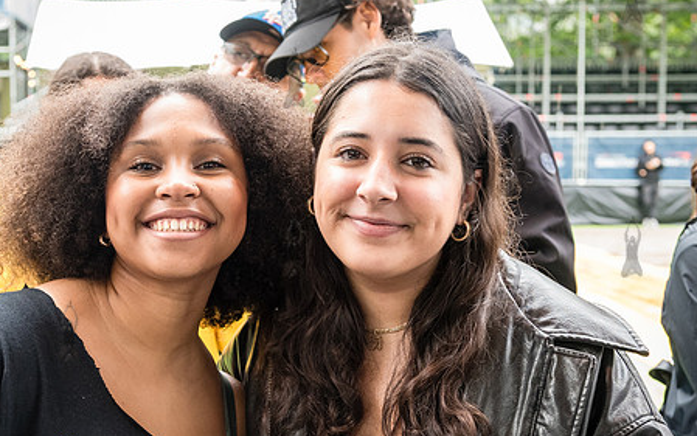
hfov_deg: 30.0
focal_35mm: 68
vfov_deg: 19.1
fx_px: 1292
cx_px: 236
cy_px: 269
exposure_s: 1/125
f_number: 4.5
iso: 2000
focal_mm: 38
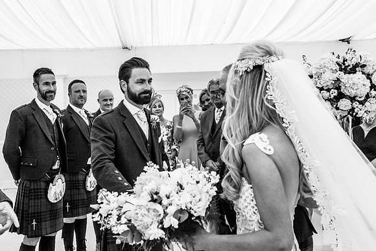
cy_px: 105
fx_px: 426
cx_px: 181
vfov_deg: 32.8
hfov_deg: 47.6
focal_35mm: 41
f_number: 5.6
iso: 640
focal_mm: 35
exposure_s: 1/500
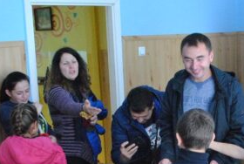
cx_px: 204
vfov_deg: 18.3
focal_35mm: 74
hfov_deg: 26.6
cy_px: 140
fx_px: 503
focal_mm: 18
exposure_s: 1/30
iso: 1400
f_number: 3.5
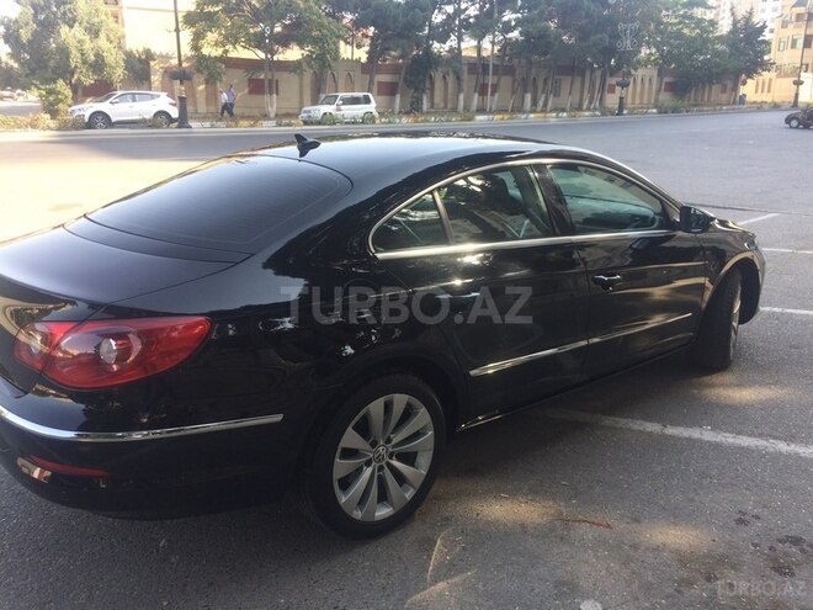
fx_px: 681
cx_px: 406
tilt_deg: -16.8
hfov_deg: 61.7
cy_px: 305
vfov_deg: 48.2
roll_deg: +0.7
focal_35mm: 29
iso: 32
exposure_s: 1/250
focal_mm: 4.15
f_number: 2.2
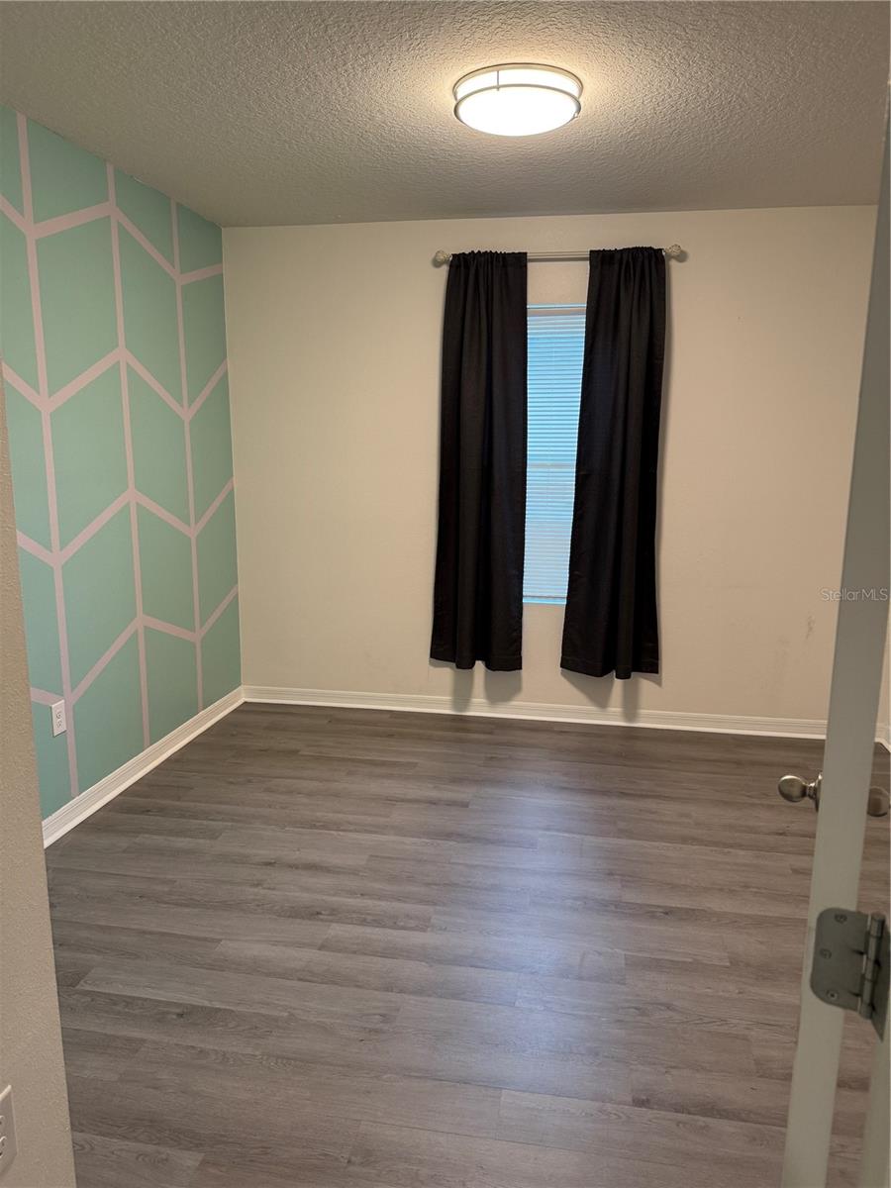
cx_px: 446
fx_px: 824
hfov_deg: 56.8
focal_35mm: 24
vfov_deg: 71.6
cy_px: 594
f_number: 1.78
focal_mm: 6.76
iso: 250
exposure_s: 1/60
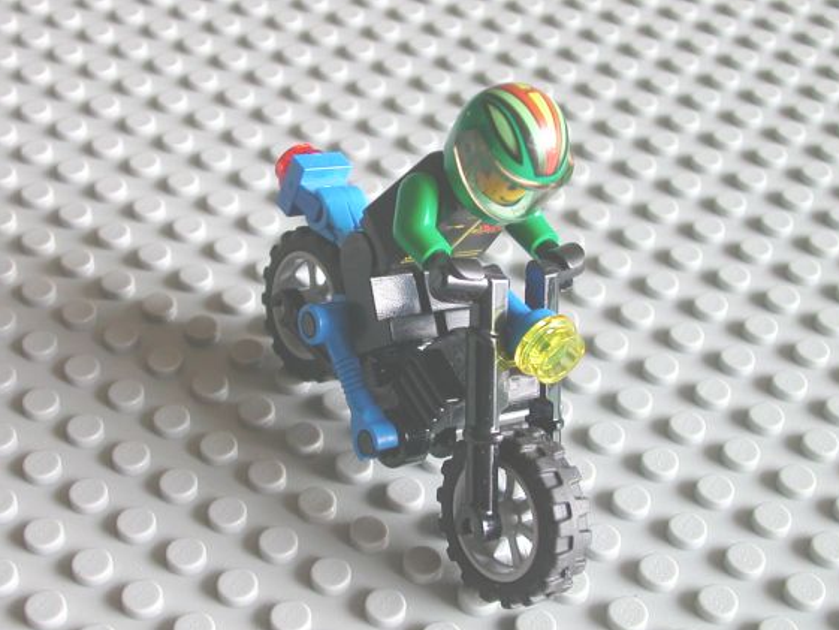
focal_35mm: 62
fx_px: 1503
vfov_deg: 23.7
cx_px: 399
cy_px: 335
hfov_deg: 31.2
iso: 100
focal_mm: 8.9
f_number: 3.4
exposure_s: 1/9
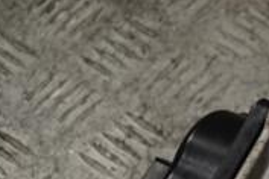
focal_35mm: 163
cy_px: 264
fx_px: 1218
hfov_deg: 12.1
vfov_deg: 8.3
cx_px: 386
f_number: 4.8
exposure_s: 1/50
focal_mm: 32
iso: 100
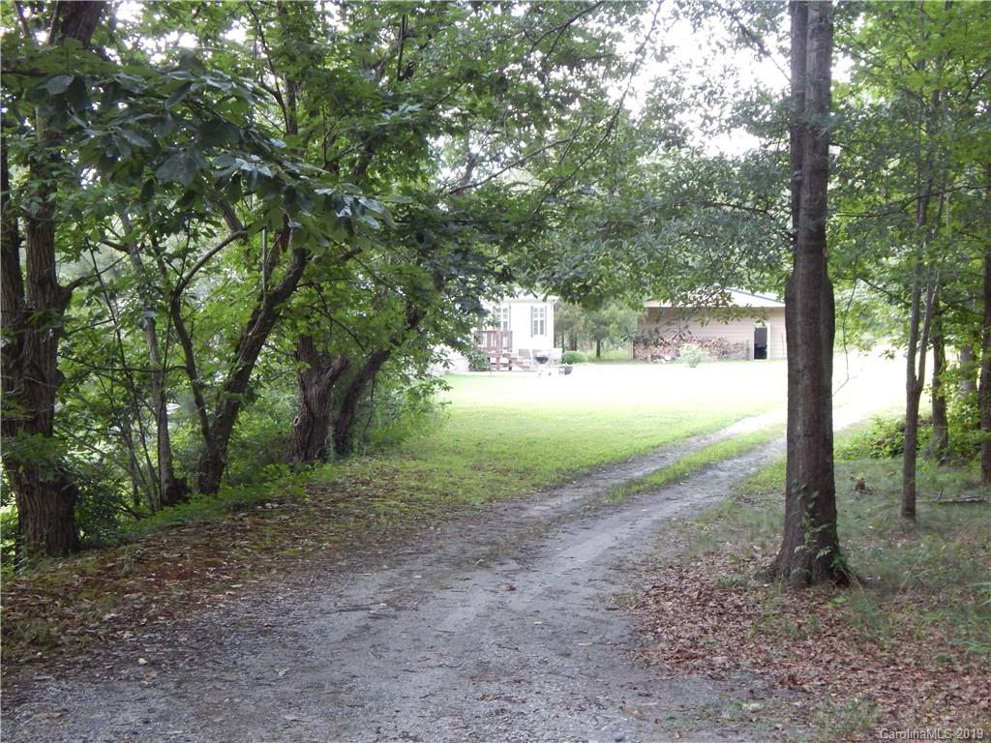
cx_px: 496
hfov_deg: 39.7
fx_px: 1374
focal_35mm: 48
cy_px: 372
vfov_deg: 30.3
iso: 320
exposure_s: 1/30
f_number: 3.7
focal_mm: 8.6
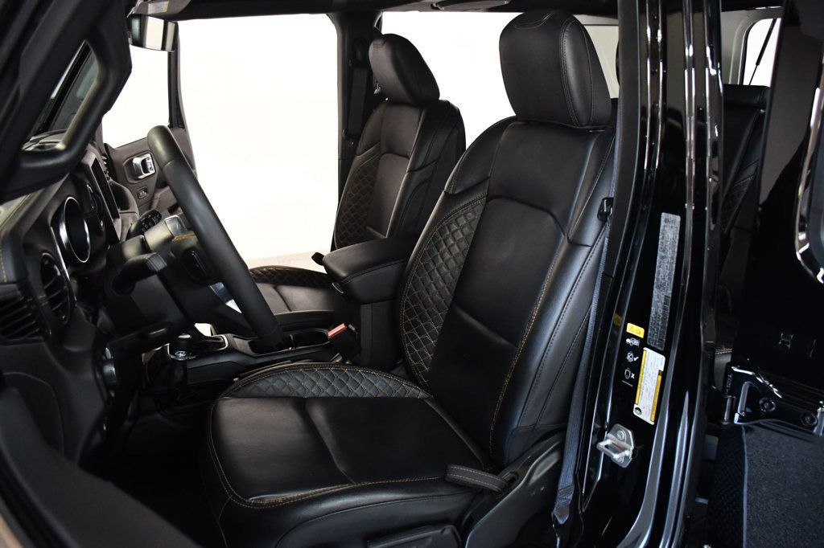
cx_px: 412
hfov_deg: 67.4
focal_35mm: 27
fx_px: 618
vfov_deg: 47.9
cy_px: 274
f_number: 3.5
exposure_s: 1/100
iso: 3200
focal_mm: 18
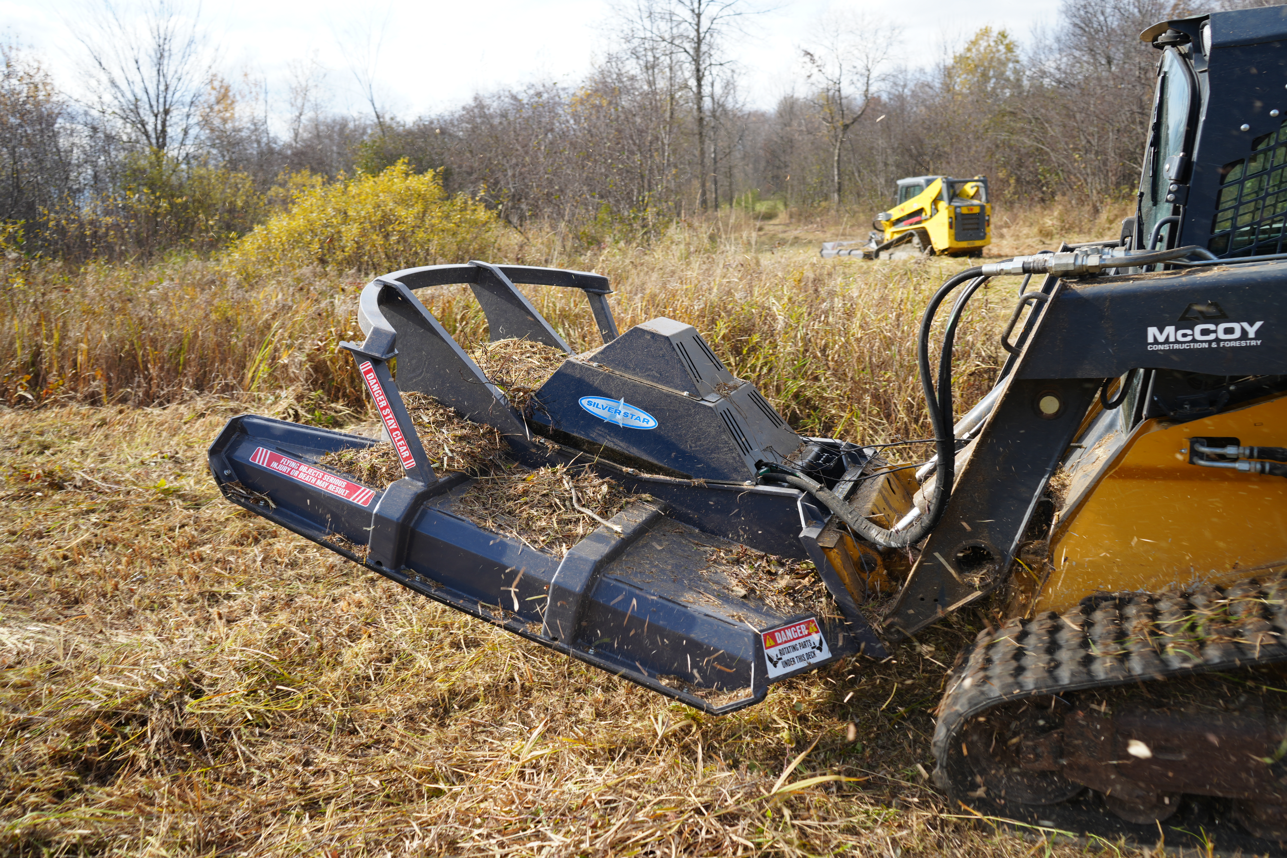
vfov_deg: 42.3
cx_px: 644
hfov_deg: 60.3
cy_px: 429
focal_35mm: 31
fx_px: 1108
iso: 100
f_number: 5
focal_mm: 31
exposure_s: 1/200
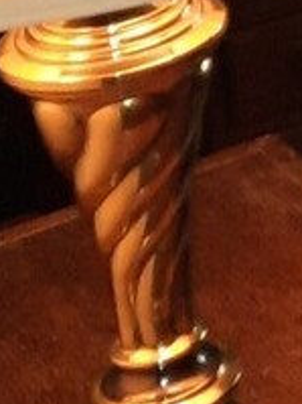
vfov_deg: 10.2
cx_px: 1058
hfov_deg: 6.9
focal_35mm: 181
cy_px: -351
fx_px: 2108
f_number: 2
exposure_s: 1/60
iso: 250
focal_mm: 4.6
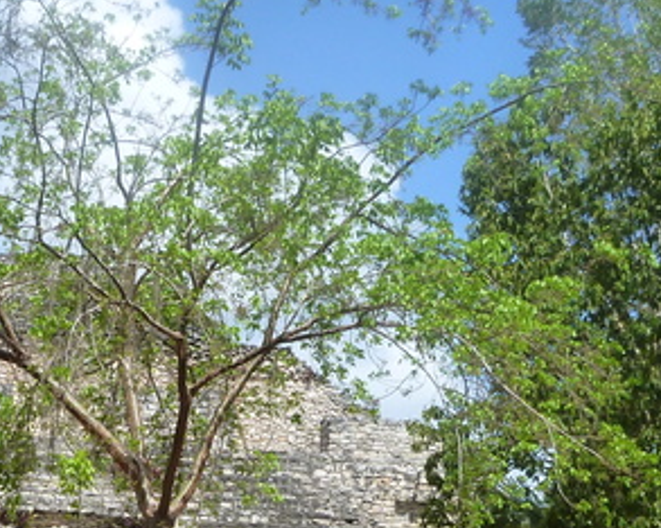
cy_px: 654
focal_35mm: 74
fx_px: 1447
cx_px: 102
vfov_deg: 19.3
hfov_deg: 25.2
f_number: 3.3
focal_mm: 4.9
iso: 160
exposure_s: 1/800
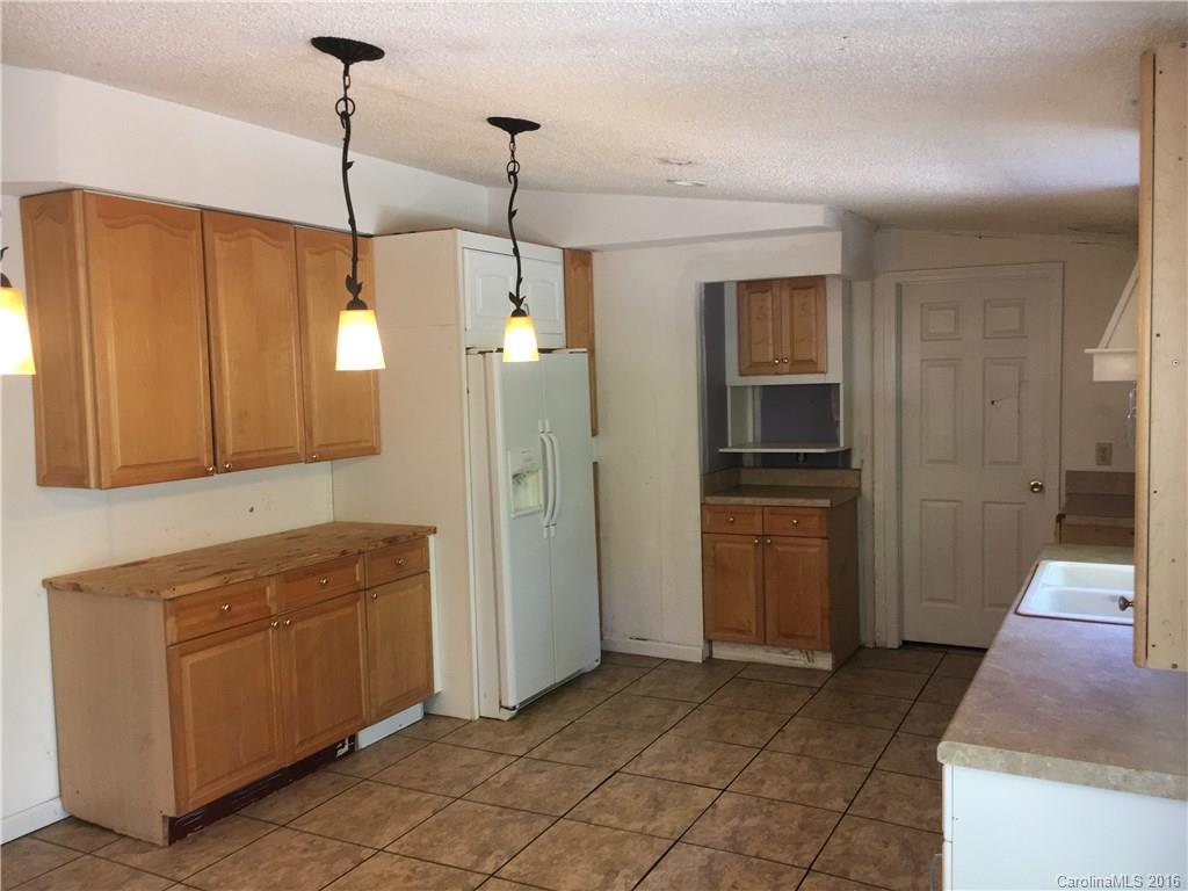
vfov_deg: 48.2
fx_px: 995
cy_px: 446
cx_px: 594
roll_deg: +1.6
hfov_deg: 61.7
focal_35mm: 29
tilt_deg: -4.0
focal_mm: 4.15
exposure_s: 1/30
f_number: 2.2
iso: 64
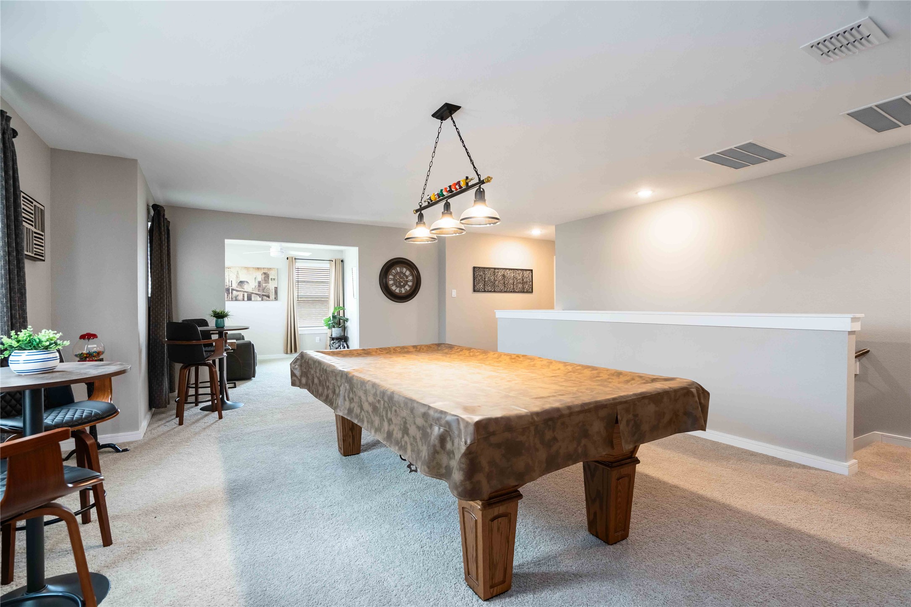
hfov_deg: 96.7
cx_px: 456
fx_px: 405
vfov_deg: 73.7
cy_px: 304
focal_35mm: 16
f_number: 5.6
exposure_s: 1/30
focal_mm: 16
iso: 640
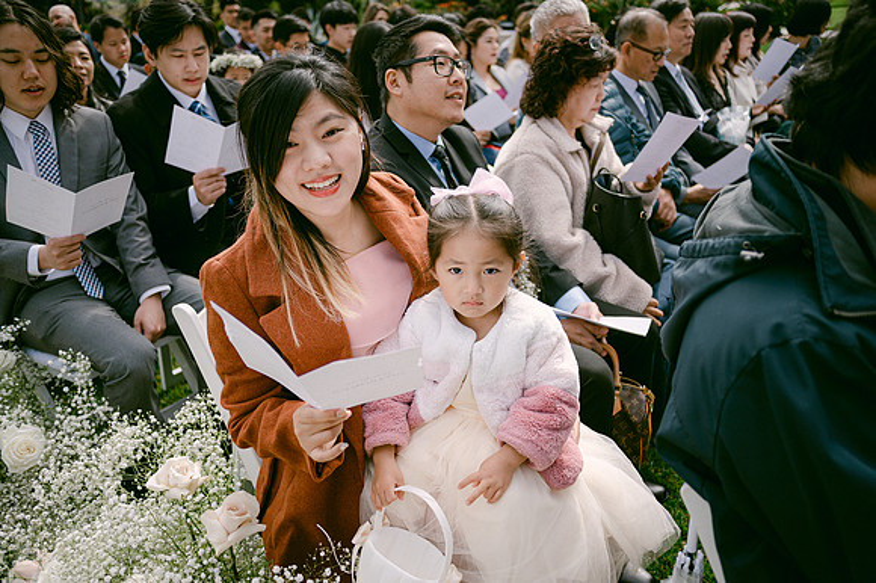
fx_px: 681
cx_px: 438
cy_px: 292
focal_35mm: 28
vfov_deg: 46.4
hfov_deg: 65.5
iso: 100
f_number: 2.8
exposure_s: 1/1600
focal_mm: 28
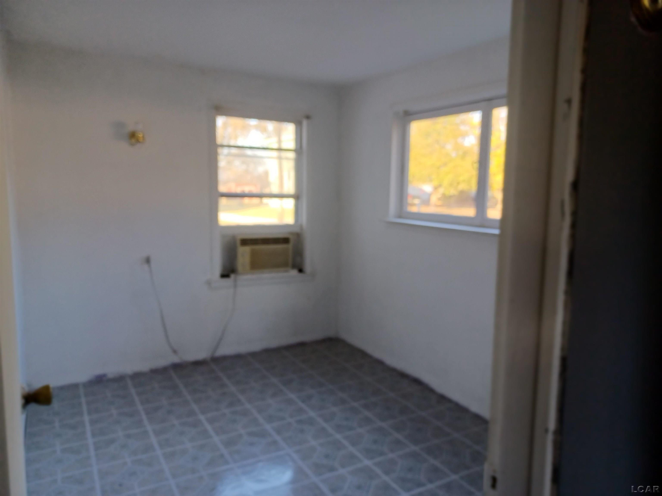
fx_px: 478
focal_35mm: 25
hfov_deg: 69.4
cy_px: 248
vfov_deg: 54.9
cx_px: 331
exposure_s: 1/50
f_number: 1.8
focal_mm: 4.6
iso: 200
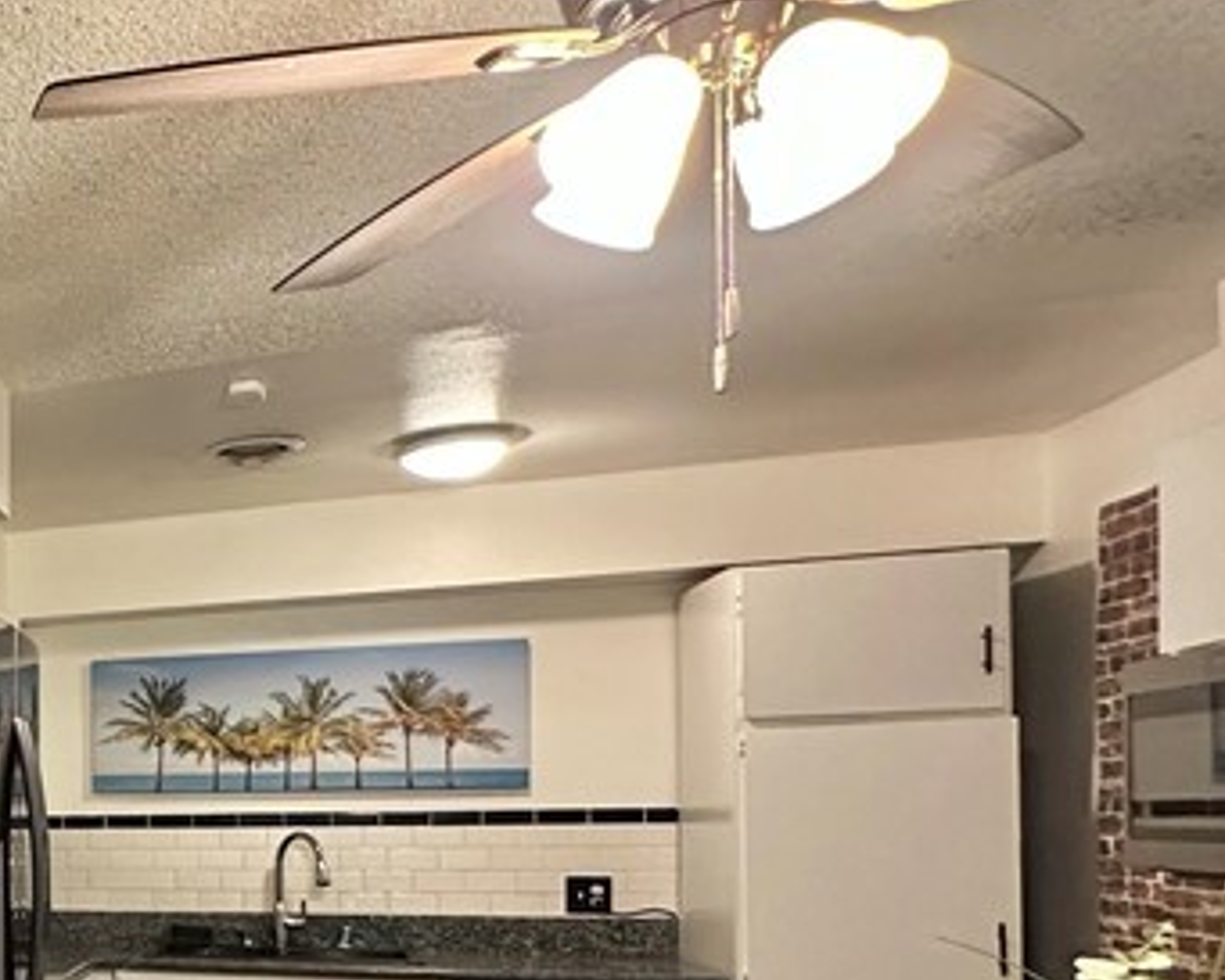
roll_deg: +0.2
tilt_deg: -0.4
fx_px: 1487
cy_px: 840
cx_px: -427
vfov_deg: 34.9
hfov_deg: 32.0
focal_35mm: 41
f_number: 2.2
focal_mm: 2.22
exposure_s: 1/60
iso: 640
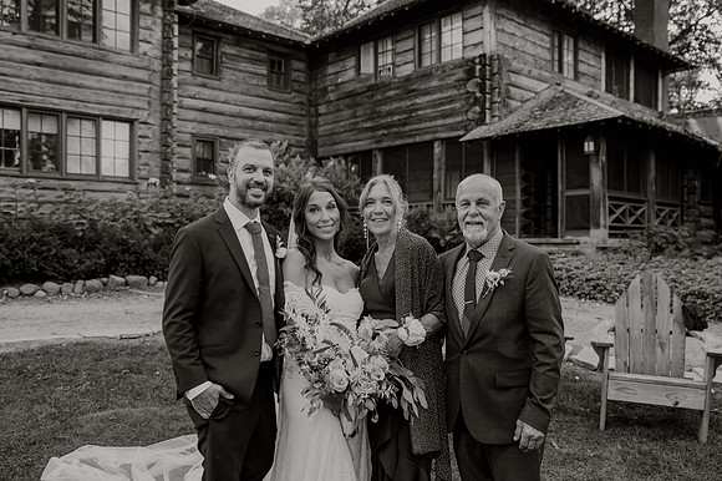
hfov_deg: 58.1
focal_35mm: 32
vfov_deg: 40.6
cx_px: 349
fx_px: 649
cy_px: 255
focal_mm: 29
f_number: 2.8
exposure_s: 1/320
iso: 250
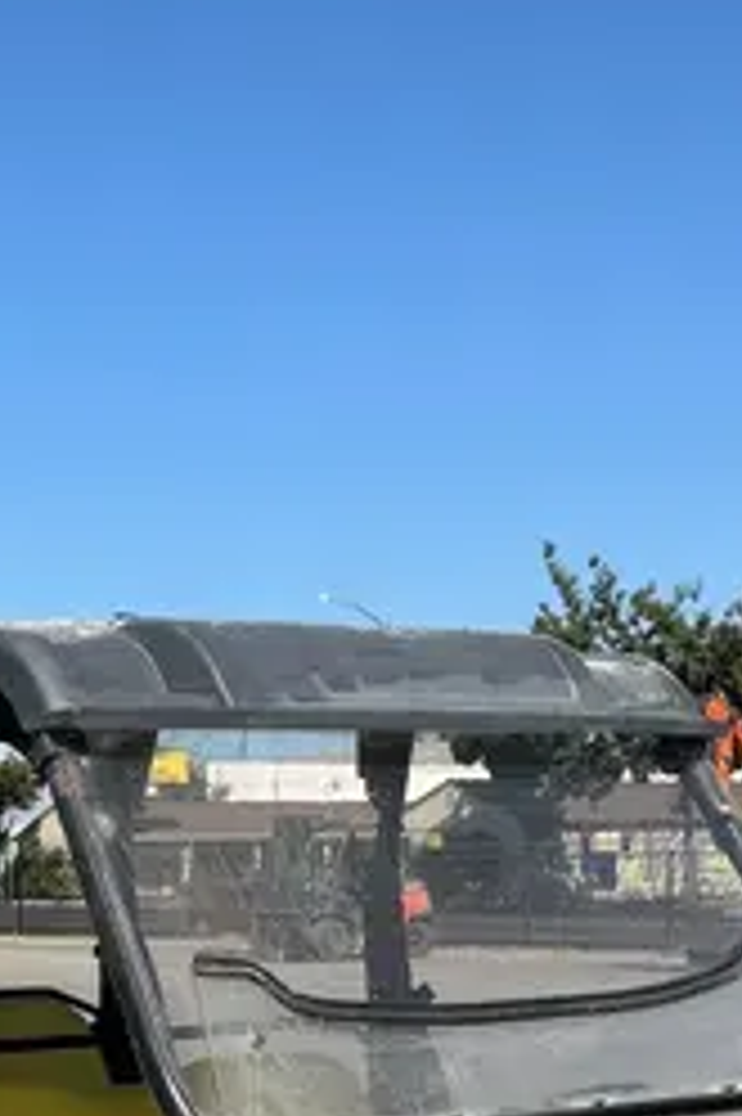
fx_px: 2477
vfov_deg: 24.6
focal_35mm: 80
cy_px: 1010
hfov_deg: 17.0
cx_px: 189
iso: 50
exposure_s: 1/5076
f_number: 1.5
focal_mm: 5.7
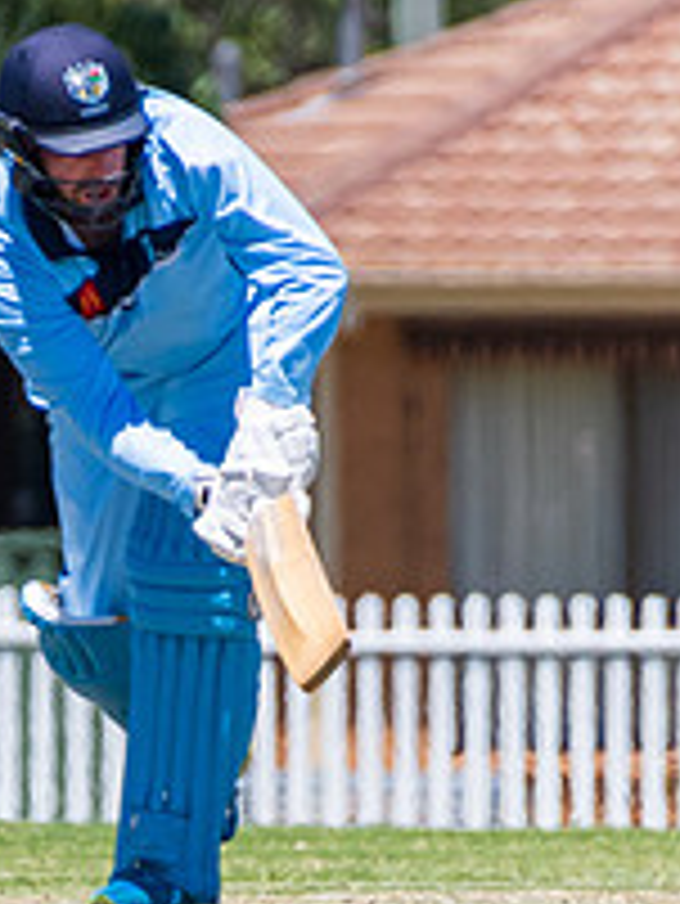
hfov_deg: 0.6
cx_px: 71
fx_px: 60047
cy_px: 675
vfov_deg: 0.9
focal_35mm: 2295
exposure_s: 1/2000
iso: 400
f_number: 6.3
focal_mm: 400
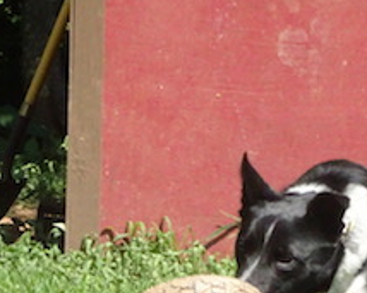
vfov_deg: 2.9
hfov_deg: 3.7
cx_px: 298
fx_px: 5754
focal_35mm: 530
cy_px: 284
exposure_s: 1/1600
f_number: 6.3
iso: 1000
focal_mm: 33.17
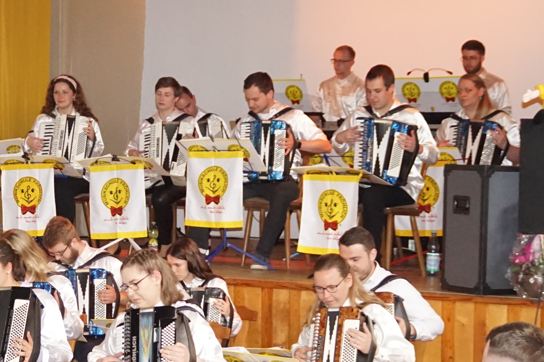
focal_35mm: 110
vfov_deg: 12.4
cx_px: 51
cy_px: 160
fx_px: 1662
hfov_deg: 18.3
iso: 3200
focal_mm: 30
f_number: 4
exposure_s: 1/125
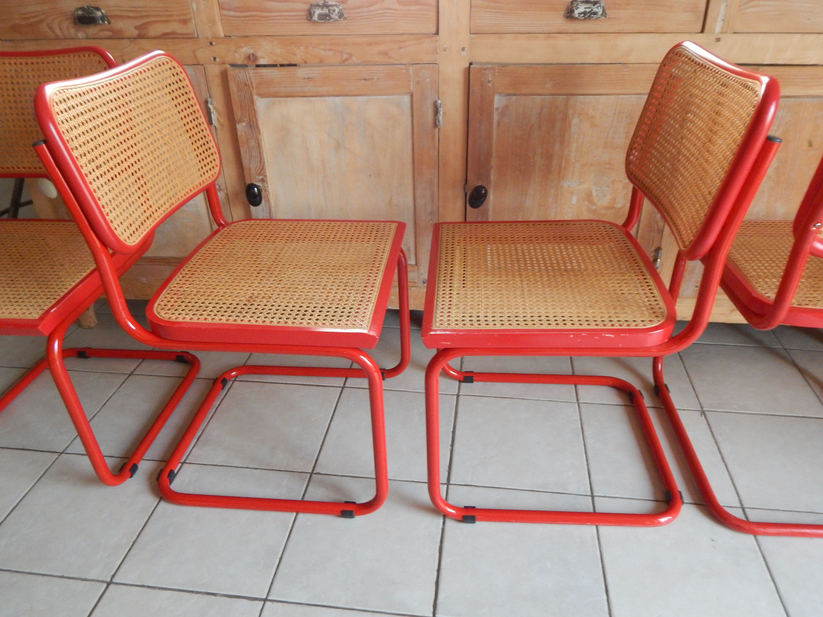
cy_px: 308
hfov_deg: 69.4
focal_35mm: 25
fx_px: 594
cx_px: 412
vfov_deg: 54.9
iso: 450
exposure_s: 1/8
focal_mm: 4.5
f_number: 3.1
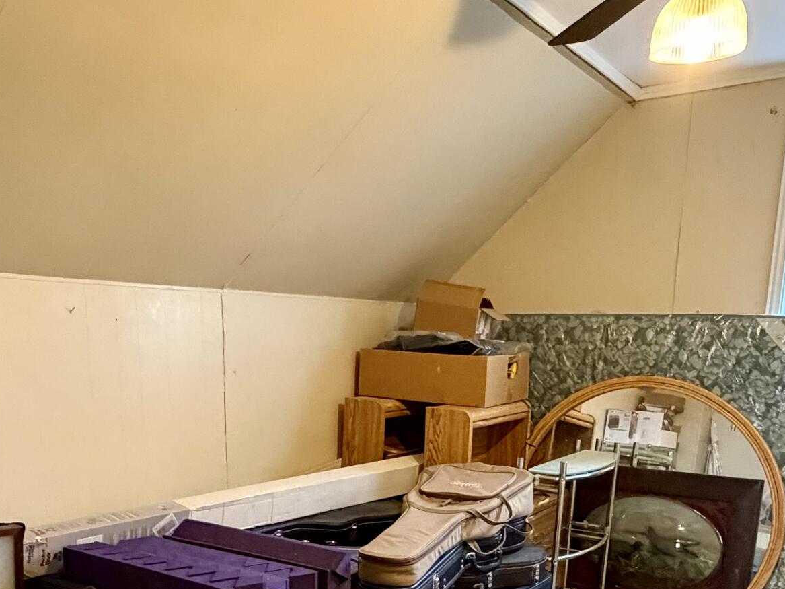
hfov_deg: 51.2
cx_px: 343
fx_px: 816
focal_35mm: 36
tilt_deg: -12.1
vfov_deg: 37.5
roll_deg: -0.7
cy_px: 510
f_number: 2.2
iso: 800
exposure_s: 1/60
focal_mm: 2.22
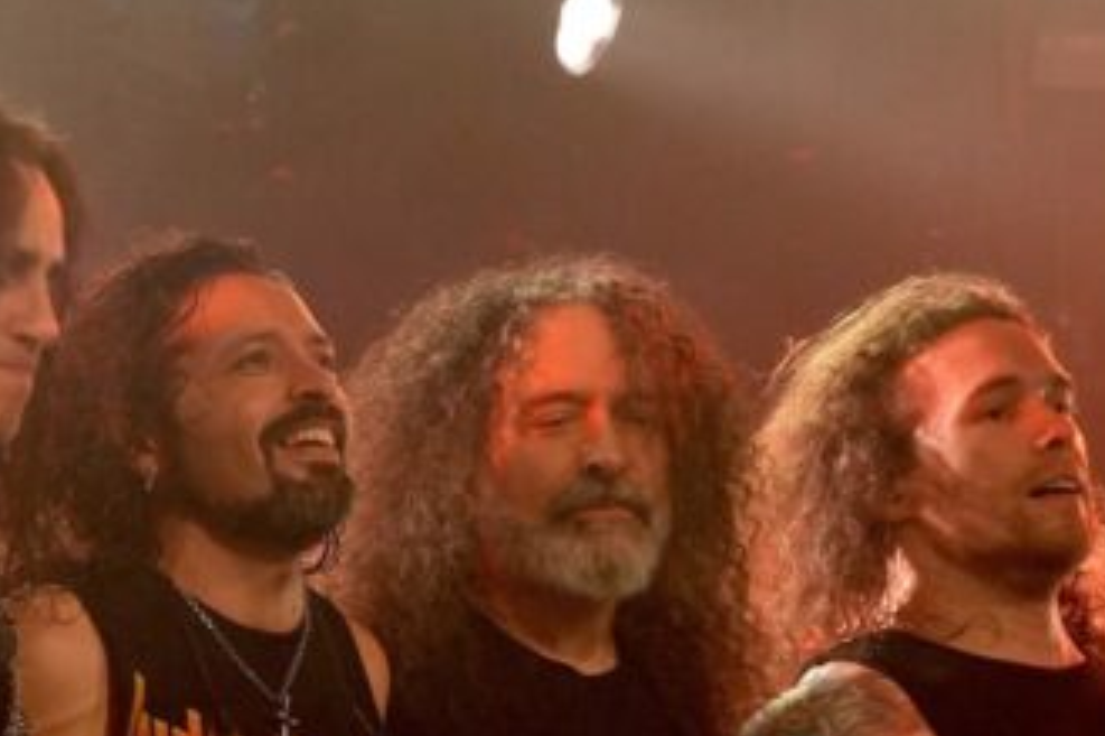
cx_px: 453
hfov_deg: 8.4
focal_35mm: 245
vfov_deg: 5.6
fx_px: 7516
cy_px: 628
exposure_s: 1/160
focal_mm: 70
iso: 3200
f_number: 5
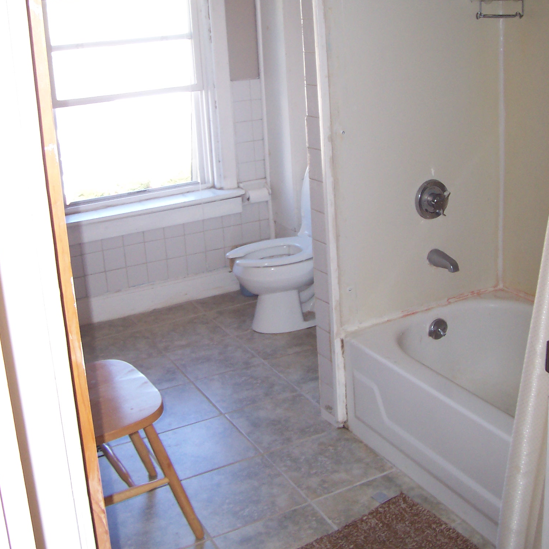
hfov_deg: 38.3
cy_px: 192
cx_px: 275
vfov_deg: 38.0
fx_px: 790
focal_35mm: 44
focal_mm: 5.6
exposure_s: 1/60
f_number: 2.8
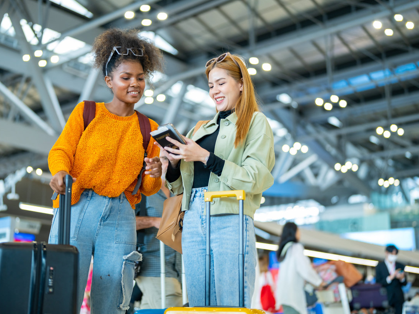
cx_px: 195
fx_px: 666
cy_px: 156
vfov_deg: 26.6
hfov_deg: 34.9
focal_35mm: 55
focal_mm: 50
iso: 200
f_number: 1.4
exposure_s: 1/160
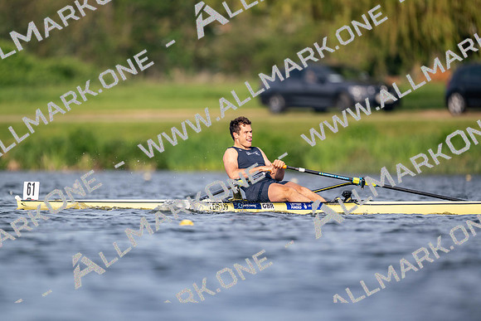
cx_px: 240
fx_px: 8018
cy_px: 160
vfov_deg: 2.3
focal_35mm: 600
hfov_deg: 3.4
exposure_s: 1/2500
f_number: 4
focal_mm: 600
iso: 400
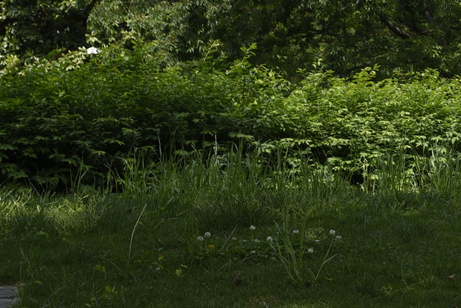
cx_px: 650
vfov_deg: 11.0
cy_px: -113
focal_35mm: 121
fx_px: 1550
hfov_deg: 15.8
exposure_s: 1/800
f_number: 6.3
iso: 250
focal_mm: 32
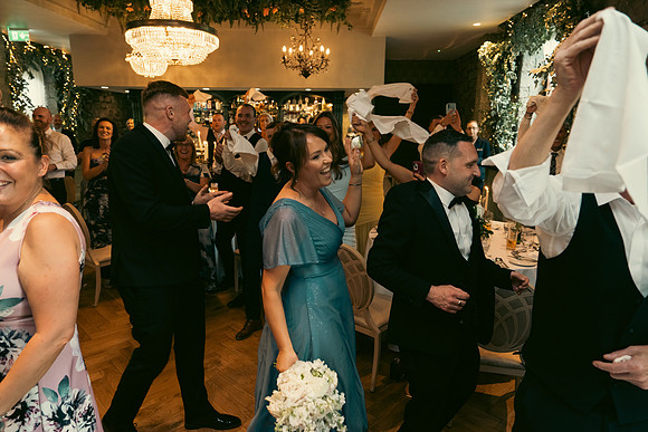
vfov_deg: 53.2
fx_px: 432
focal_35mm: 24
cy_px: 216
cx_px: 324
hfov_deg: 73.7
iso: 2500
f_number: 3.5
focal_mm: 24
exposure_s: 1/160
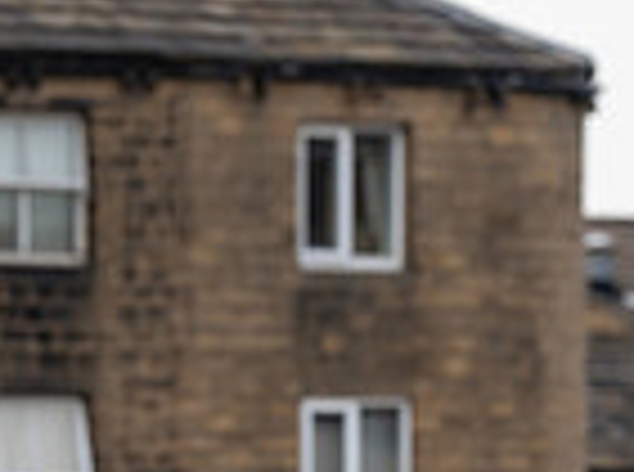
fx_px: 7929
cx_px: 288
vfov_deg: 3.4
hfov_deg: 4.6
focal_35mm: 434
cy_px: 823
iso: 500
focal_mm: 141
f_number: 3.5
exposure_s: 1/1000
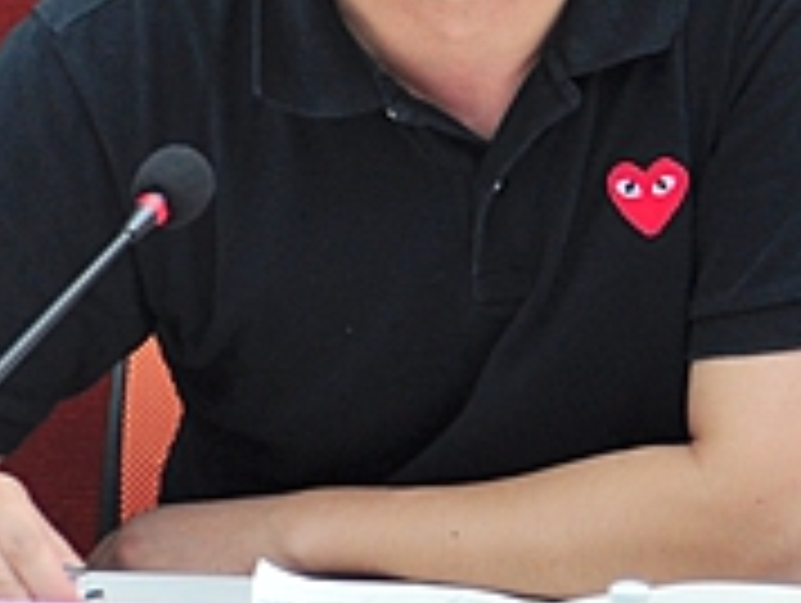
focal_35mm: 194
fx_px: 4495
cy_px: -14
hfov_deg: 10.2
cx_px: 634
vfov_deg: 7.6
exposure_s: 1/20
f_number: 4.5
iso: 250
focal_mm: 40
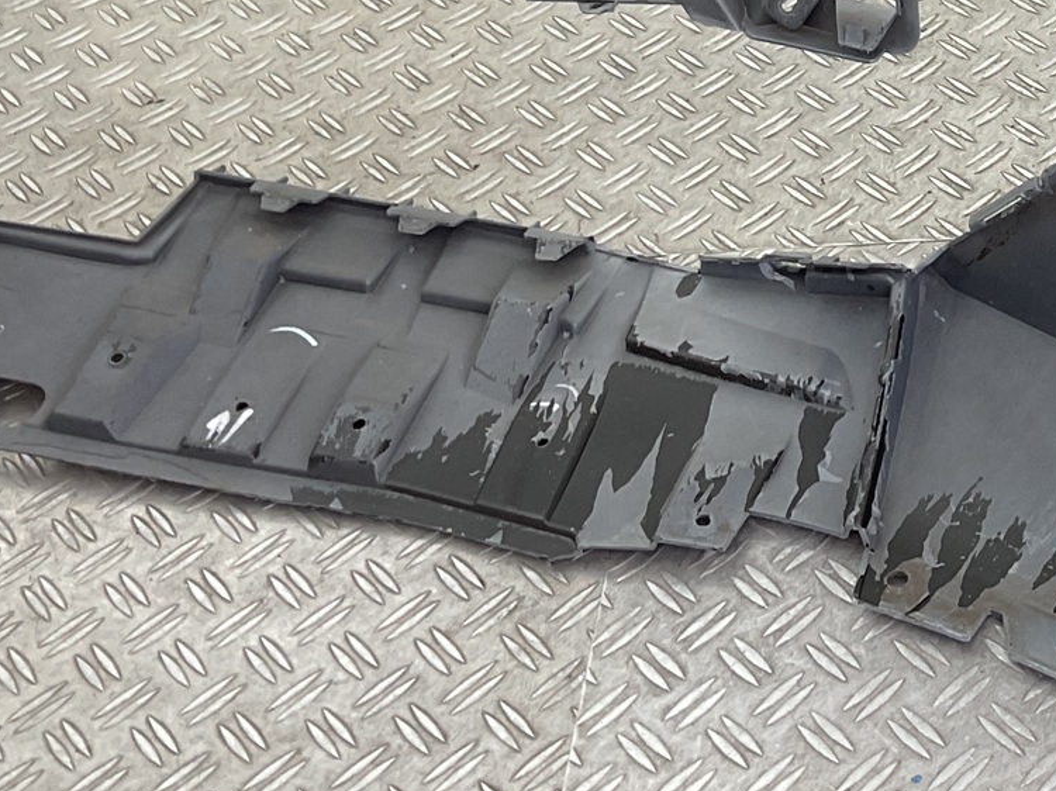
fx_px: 2379
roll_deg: +4.7
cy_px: -87
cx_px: 1076
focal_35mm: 78
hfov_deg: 23.9
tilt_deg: -36.3
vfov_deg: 18.2
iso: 25
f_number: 1.8
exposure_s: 1/100
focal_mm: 3
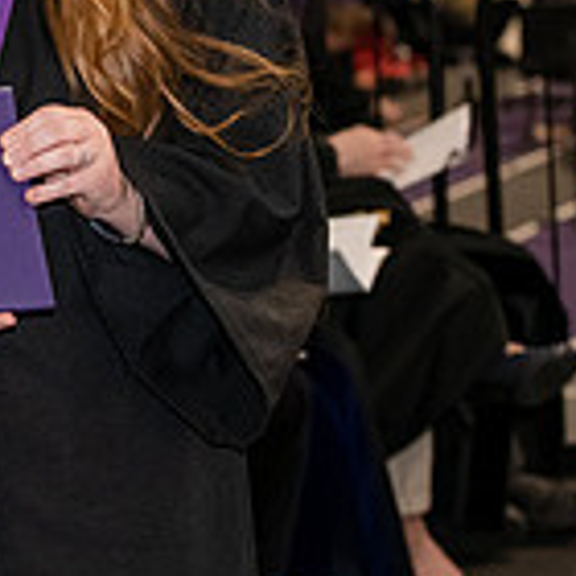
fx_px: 4631
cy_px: 43
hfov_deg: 6.9
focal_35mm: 246
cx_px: -477
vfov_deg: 7.1
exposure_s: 1/200
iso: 2500
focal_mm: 70
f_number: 5
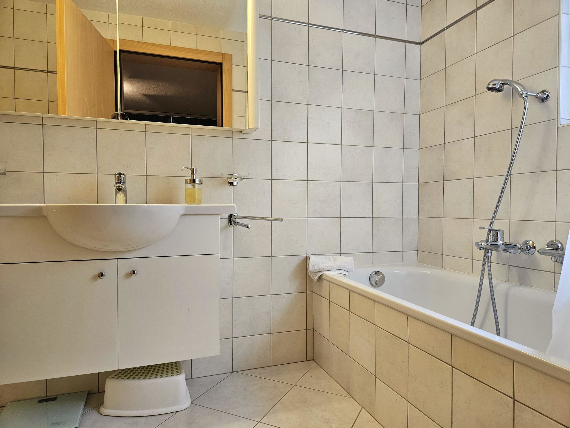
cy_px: 214
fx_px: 379
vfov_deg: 58.9
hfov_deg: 73.9
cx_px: 285
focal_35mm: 23
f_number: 1.8
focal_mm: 5.4
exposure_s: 1/180
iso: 160
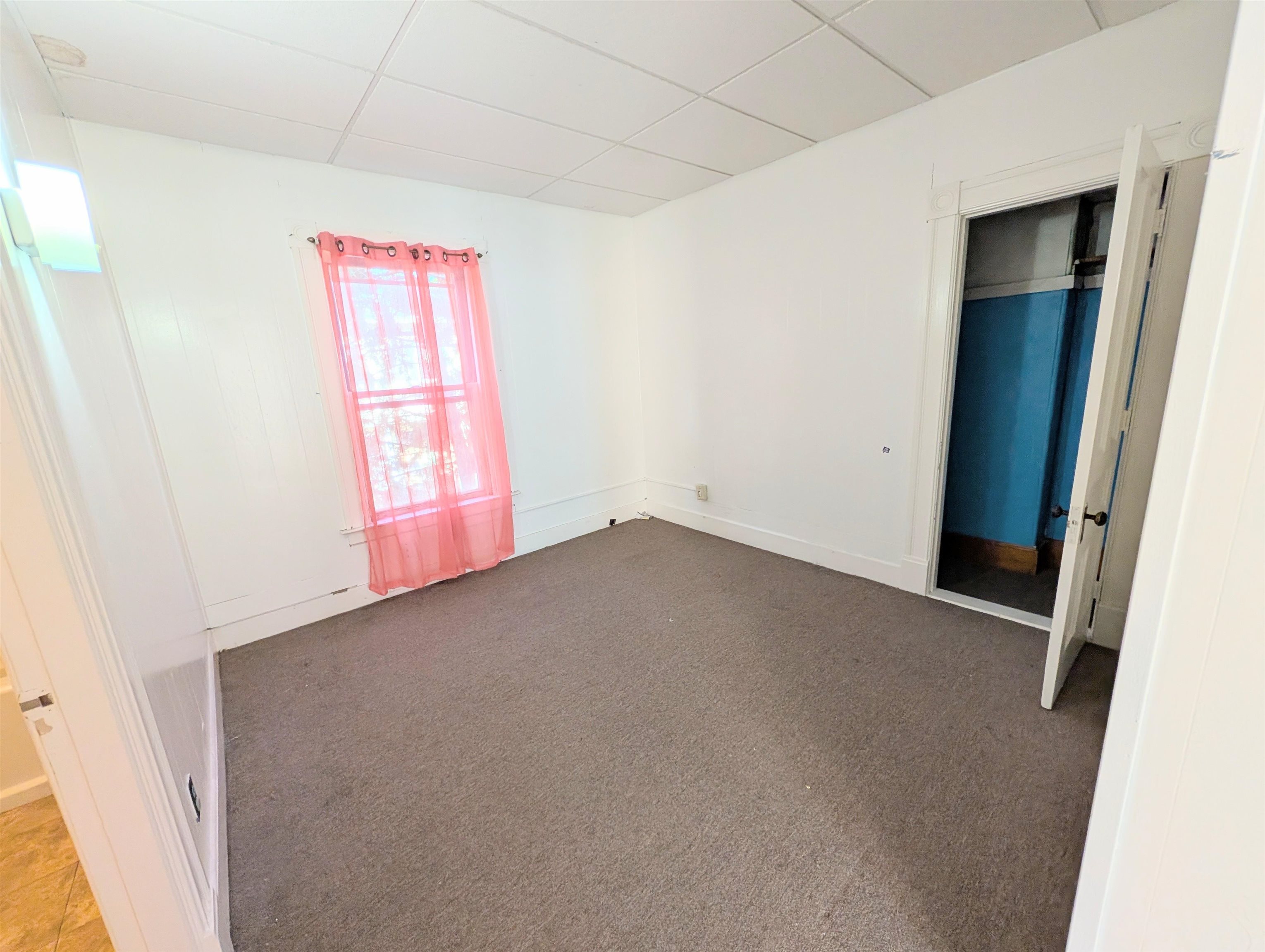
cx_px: 632
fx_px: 439
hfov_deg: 110.5
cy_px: 476
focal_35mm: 12
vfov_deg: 94.6
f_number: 1.7
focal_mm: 2.02
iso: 49
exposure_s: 1/60.9
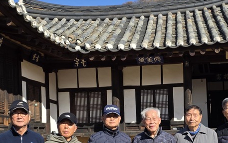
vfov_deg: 20.0
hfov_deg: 31.8
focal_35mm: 64
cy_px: 126
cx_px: 144
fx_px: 398
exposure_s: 1/6150
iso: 80
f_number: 1.7
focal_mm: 6.3
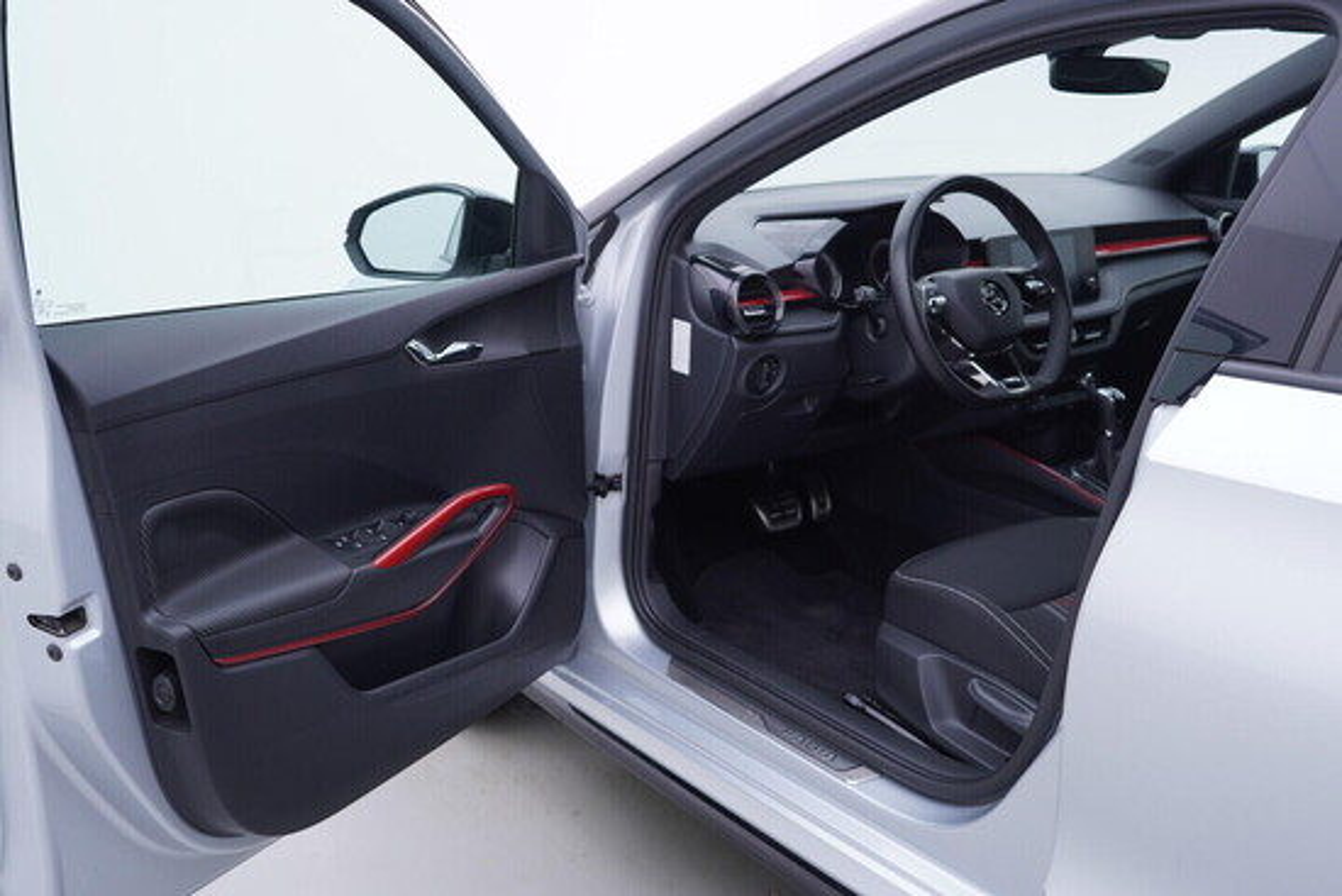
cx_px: 671
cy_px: 448
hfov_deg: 53.1
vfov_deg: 36.9
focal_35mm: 36
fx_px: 1342
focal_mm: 24
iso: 125
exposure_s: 1/50
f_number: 3.2
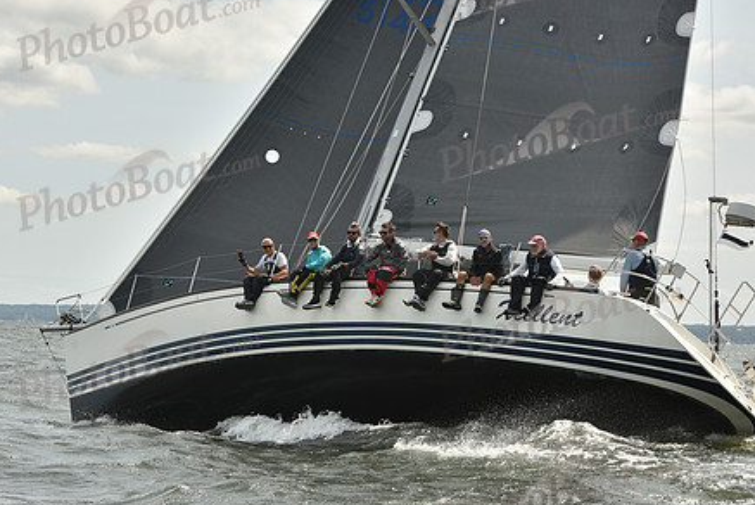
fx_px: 2728
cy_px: 252
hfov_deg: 15.8
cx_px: 351
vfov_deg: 10.6
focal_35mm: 130
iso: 250
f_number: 9
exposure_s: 1/800
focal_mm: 98
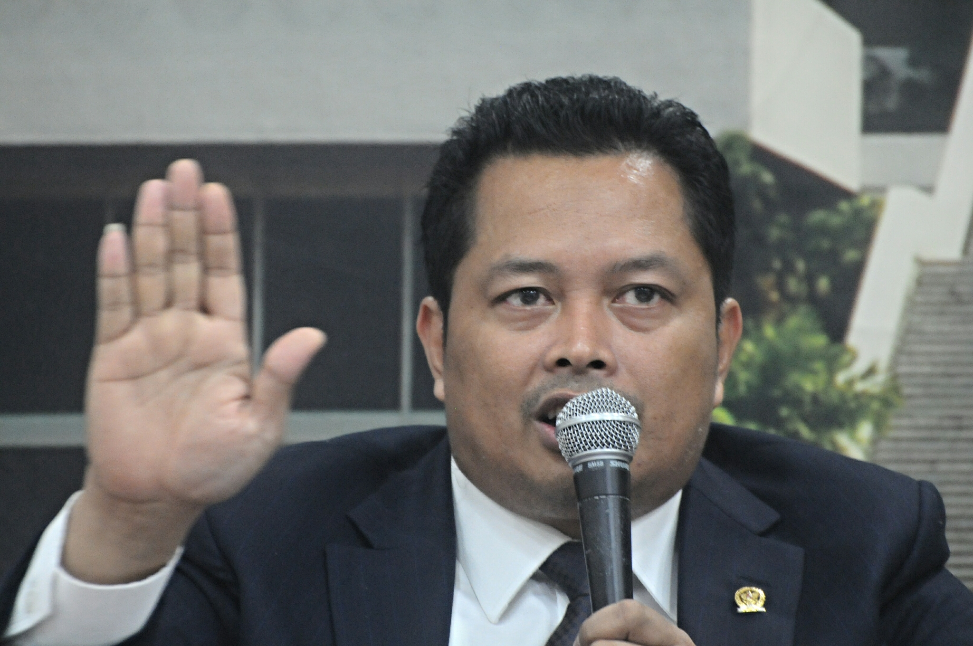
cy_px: 323
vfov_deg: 3.8
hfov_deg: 5.7
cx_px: 486
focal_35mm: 360
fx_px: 9718
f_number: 5.3
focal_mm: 240
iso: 2000
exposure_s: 1/50
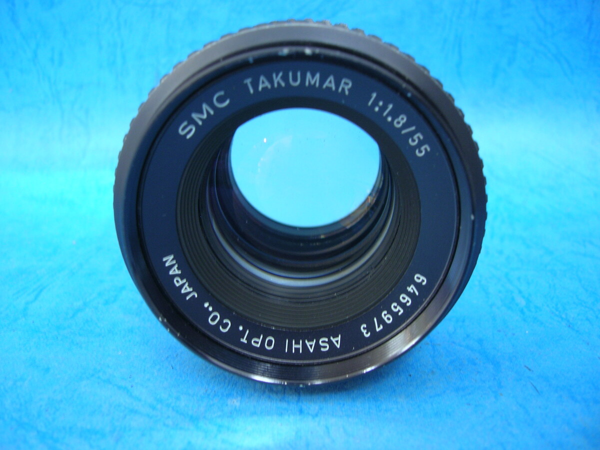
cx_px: 300
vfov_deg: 41.8
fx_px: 589
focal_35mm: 34
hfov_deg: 54.0
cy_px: 225
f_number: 2.9
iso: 58
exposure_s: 1/3.8
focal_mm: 5.7
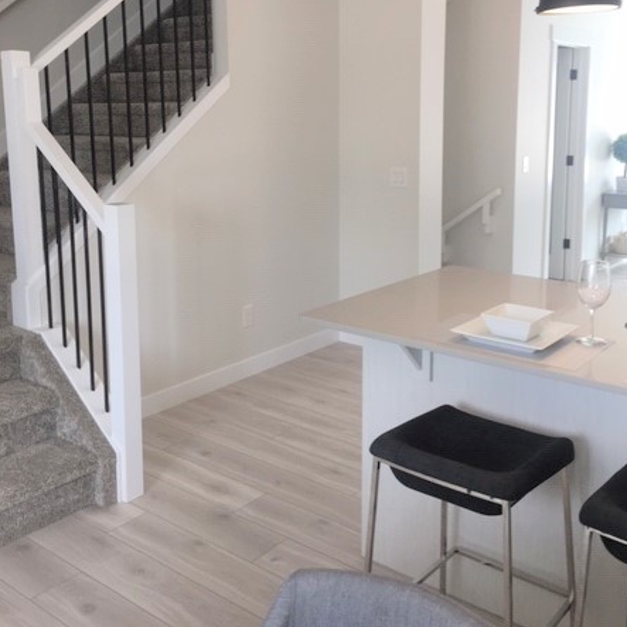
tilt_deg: -8.1
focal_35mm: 37
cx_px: 327
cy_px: 219
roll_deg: +1.0
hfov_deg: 44.9
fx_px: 758
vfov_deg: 44.4
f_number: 2.2
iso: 32
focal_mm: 4.15
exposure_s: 1/60
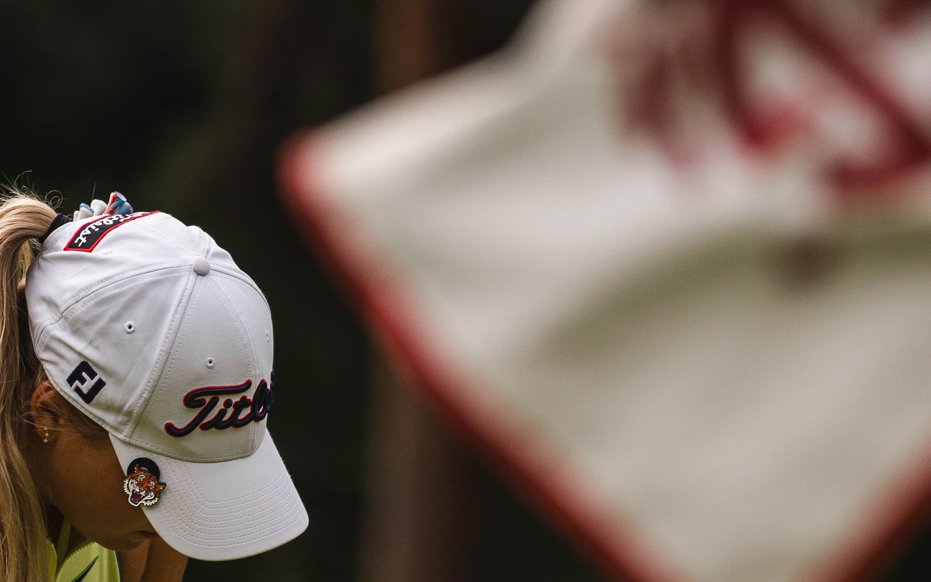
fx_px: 15555
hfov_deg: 3.4
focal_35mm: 613
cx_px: 119
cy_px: 547
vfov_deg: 2.1
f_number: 2.8
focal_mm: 156
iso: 100
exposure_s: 1/3200
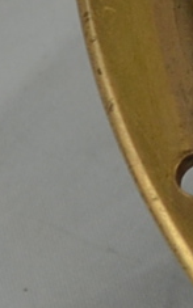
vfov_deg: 4.1
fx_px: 4306
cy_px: -119
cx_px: 873
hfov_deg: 2.5
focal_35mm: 512
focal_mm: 32
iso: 220
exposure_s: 1/125
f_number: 5.6
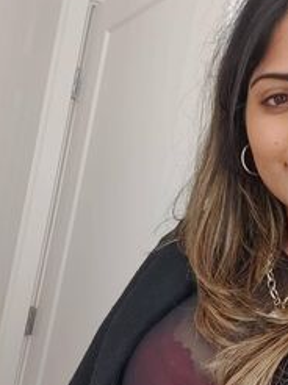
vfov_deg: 46.9
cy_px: 298
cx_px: 260
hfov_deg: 35.4
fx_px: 422
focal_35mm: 38
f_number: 2
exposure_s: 1/50
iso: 400
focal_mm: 3.45
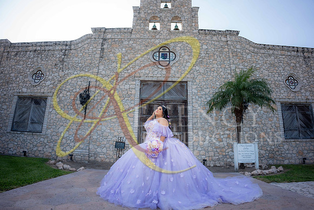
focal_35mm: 20
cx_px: 157
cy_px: 105
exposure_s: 1/800
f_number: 2.8
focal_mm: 20
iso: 125
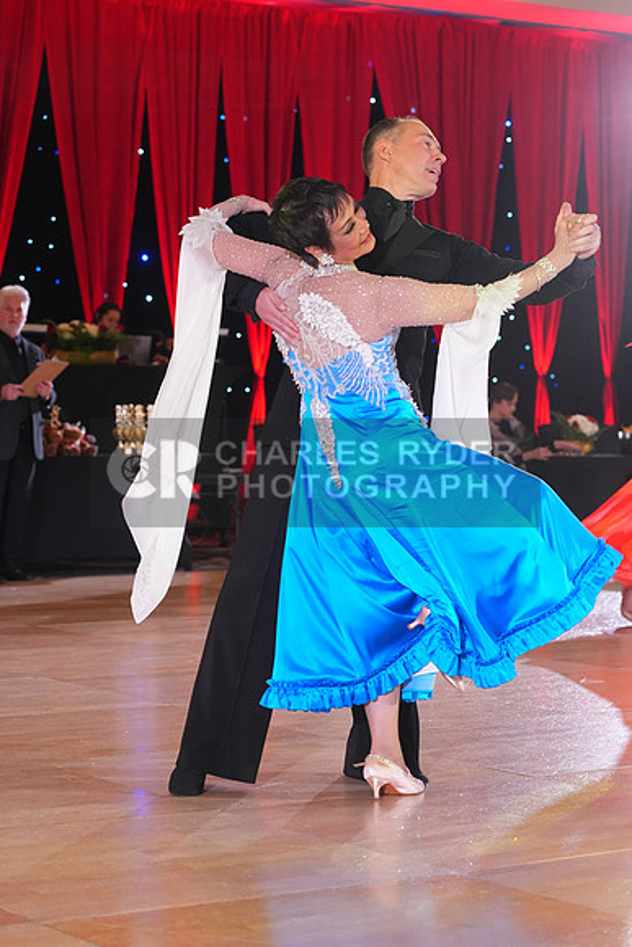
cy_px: 474
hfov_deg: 15.9
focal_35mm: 86
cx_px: 316
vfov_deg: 23.6
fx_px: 2263
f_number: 4.5
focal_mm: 86
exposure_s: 1/250
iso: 3200
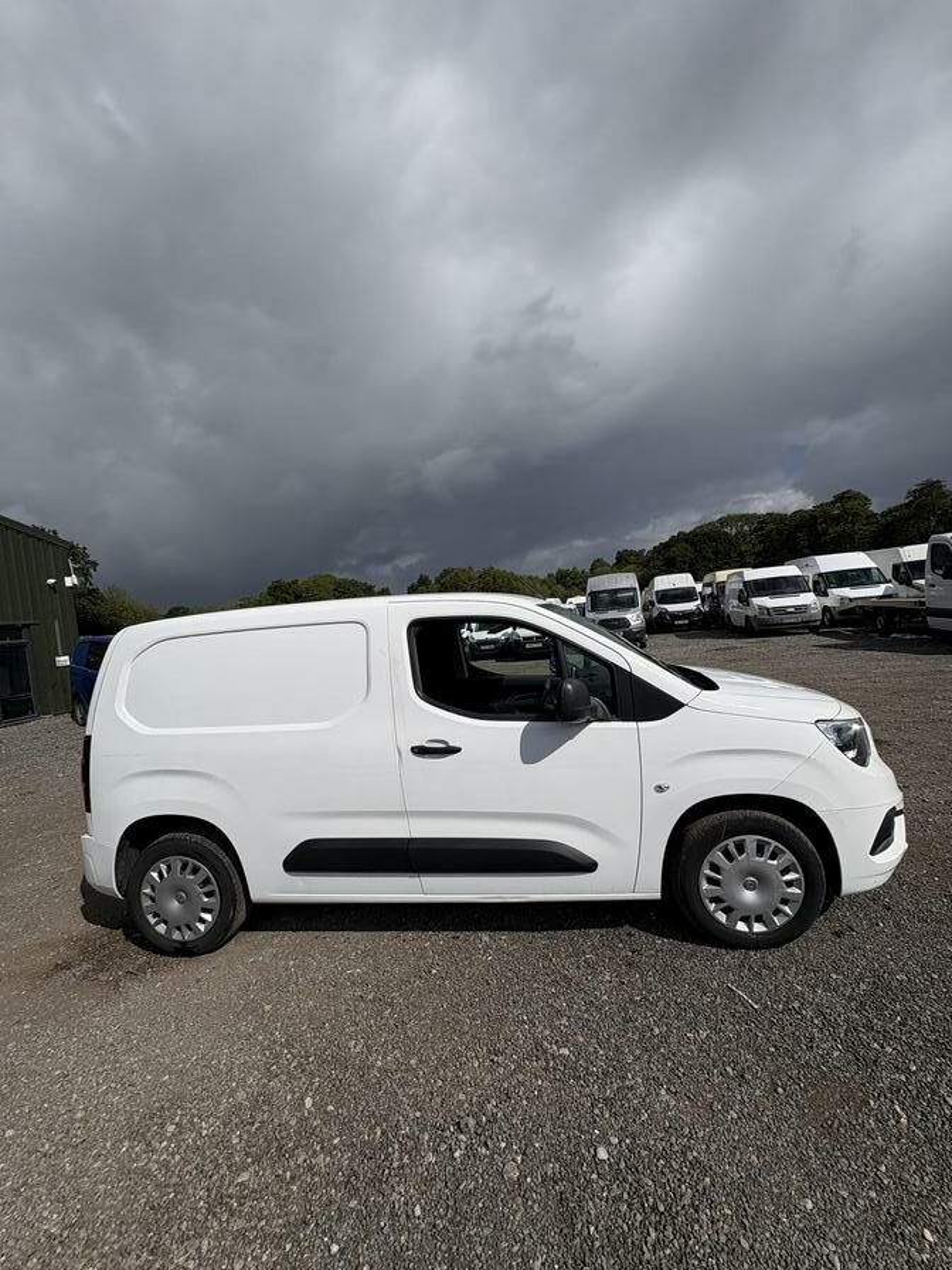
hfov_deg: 85.7
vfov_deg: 102.1
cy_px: 635
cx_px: 476
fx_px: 513
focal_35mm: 14
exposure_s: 1/6135
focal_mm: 2.22
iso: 40
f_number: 2.2
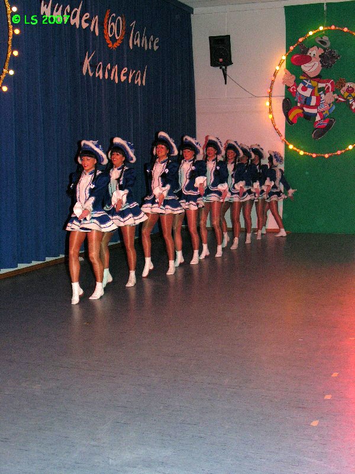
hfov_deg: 27.0
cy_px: 237
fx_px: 738
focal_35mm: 54
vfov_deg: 35.5
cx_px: 178
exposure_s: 1/60.1
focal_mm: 13.8
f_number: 4.4
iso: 200
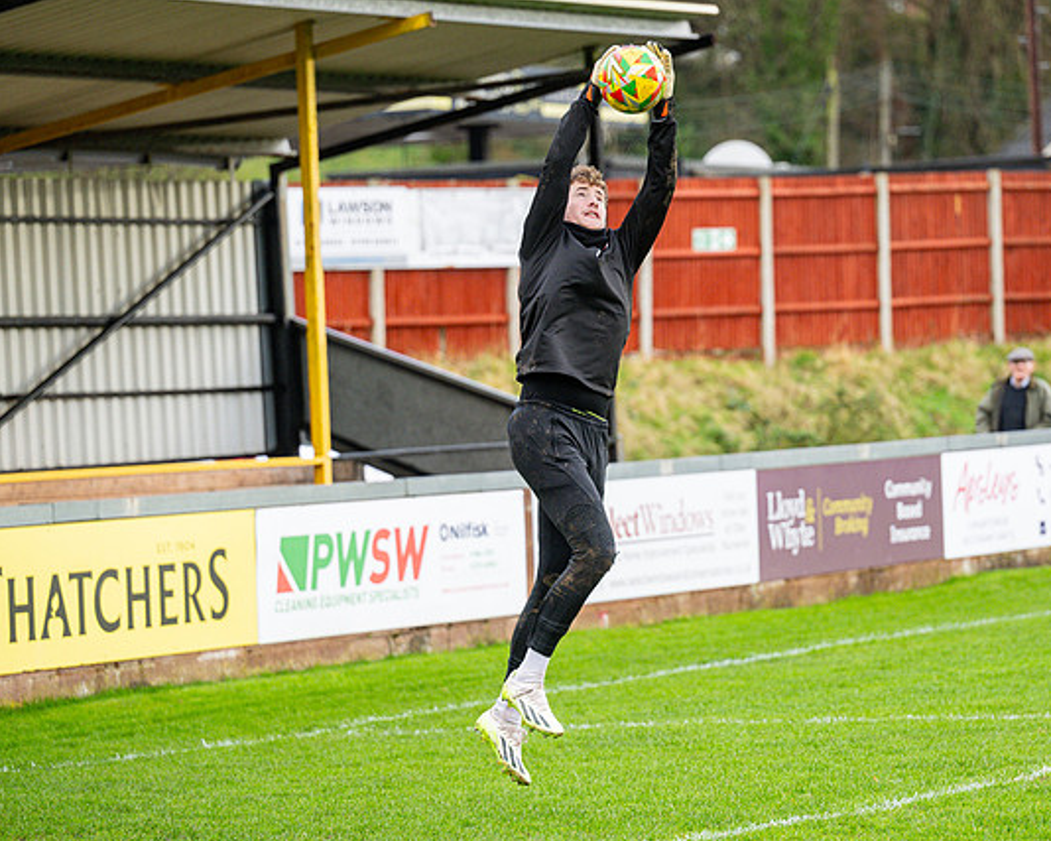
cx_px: 661
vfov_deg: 9.9
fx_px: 4852
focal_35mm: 156
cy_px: 483
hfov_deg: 12.4
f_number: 2.8
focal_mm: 120
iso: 800
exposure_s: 1/1600
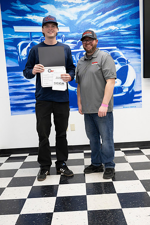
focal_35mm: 39
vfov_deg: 49.6
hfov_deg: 34.2
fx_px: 244
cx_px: 75
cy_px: 112
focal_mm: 39
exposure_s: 1/250
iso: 11400
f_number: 7.1
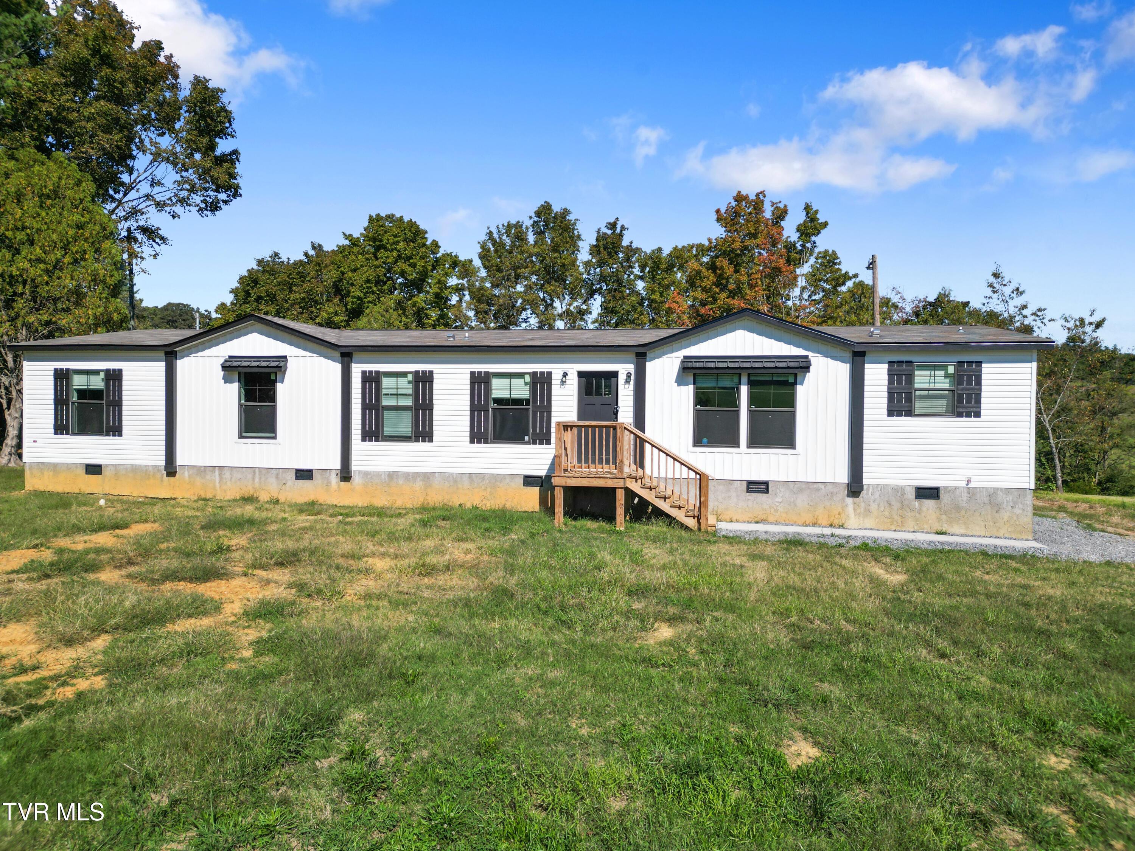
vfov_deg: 56.8
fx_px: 787
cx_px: 568
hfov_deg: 71.6
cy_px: 426
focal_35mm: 24
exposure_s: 1/5000
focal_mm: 6.72
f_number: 1.7
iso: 200
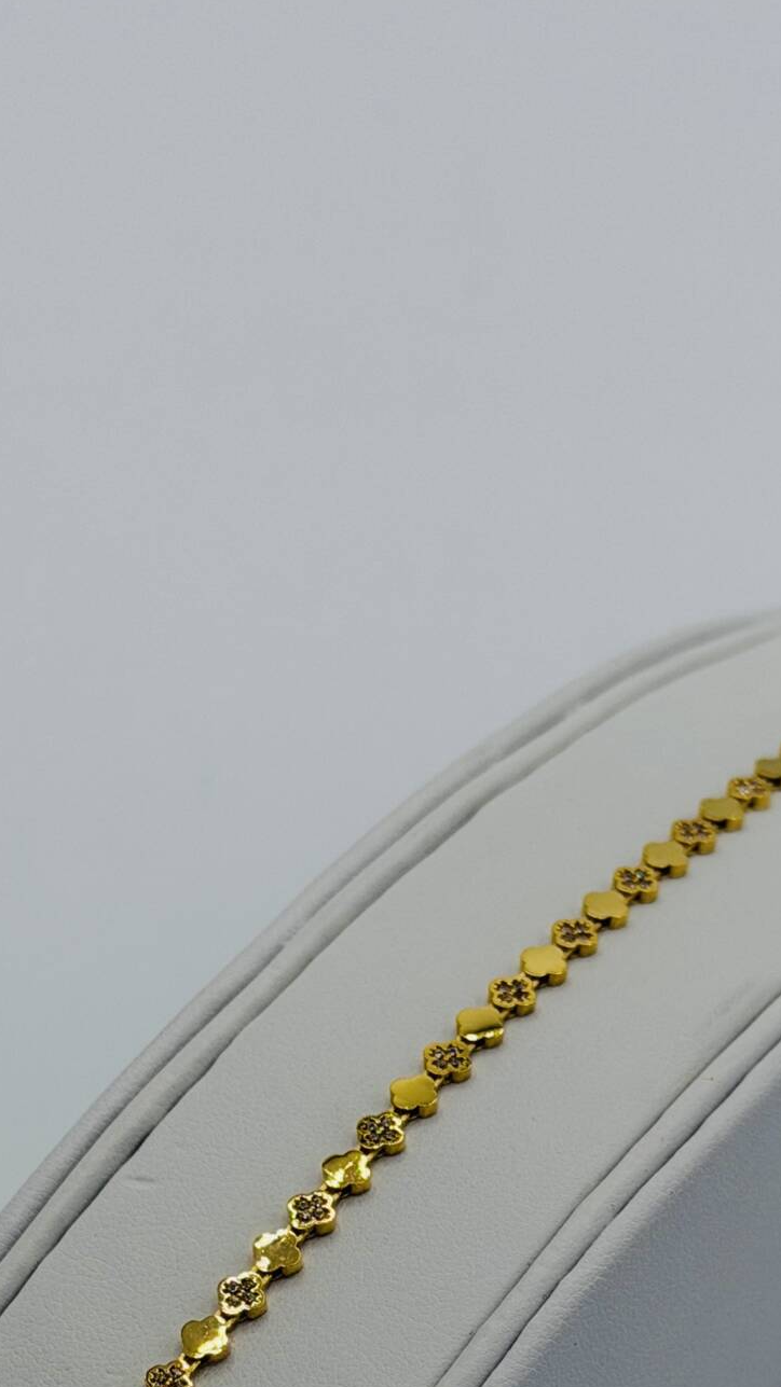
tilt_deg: -44.8
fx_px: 3829
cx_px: 425
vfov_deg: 20.0
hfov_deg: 11.6
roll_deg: -1.9
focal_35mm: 104
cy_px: 1368
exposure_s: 1/3891
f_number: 1.78
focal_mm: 6.76
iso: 64
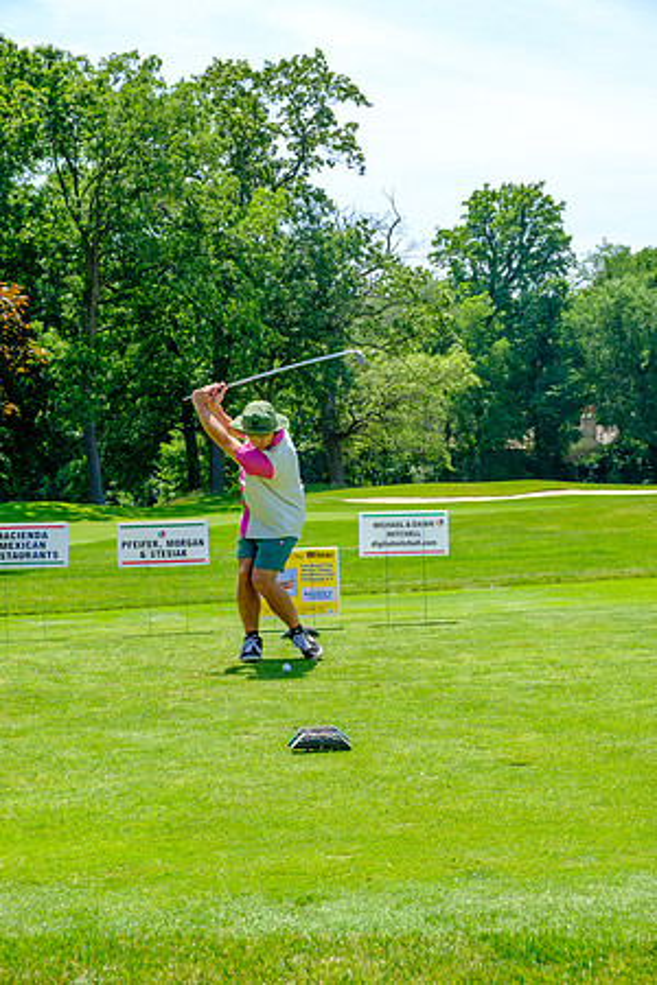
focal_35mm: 67
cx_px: 328
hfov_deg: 20.3
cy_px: 492
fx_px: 1834
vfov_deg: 30.1
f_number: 6.4
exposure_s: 1/250
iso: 200
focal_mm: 44.4
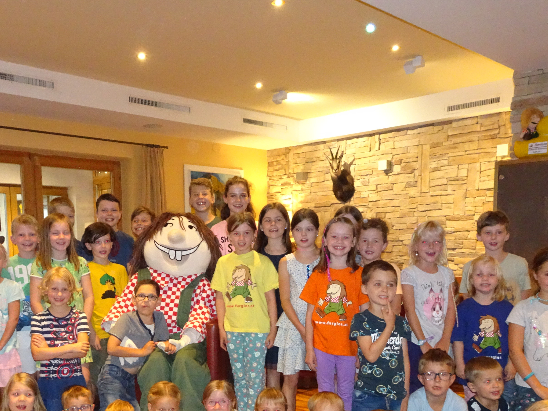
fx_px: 586
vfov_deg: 37.6
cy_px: 314
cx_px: 209
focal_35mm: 37
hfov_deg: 49.7
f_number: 3.5
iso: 800
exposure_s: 1/30
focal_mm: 4.1
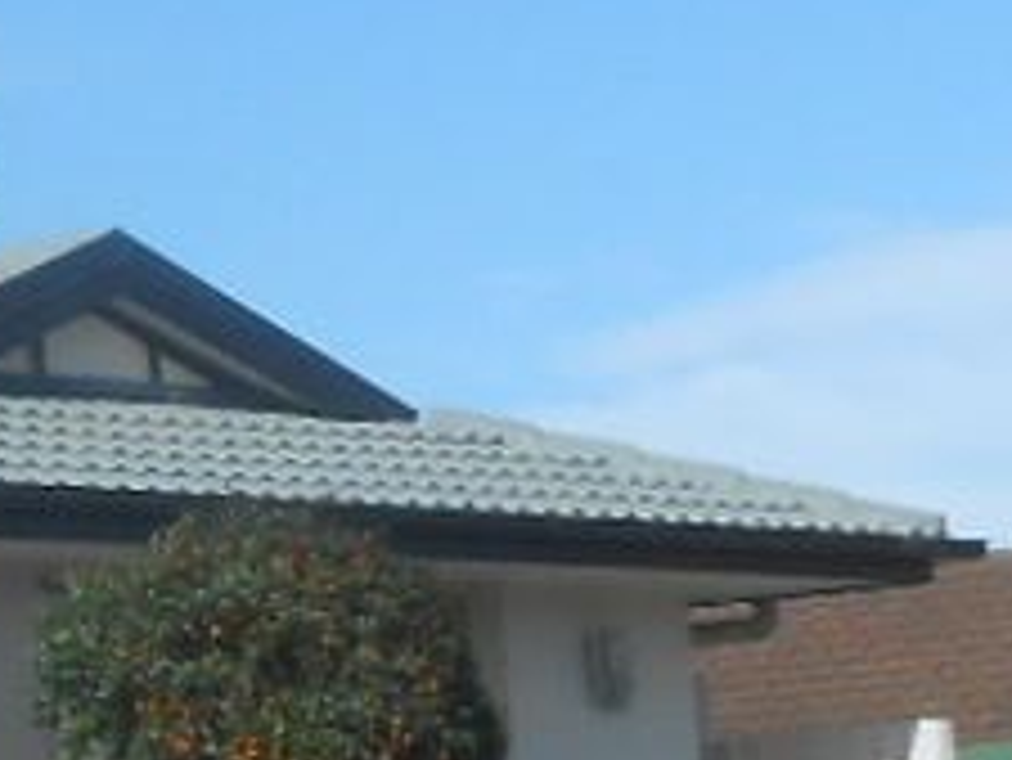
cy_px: 313
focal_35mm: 200
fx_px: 5850
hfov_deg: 8.7
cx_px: -1660
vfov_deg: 7.4
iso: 80
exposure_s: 1/1000
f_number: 3.8
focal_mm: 5.3
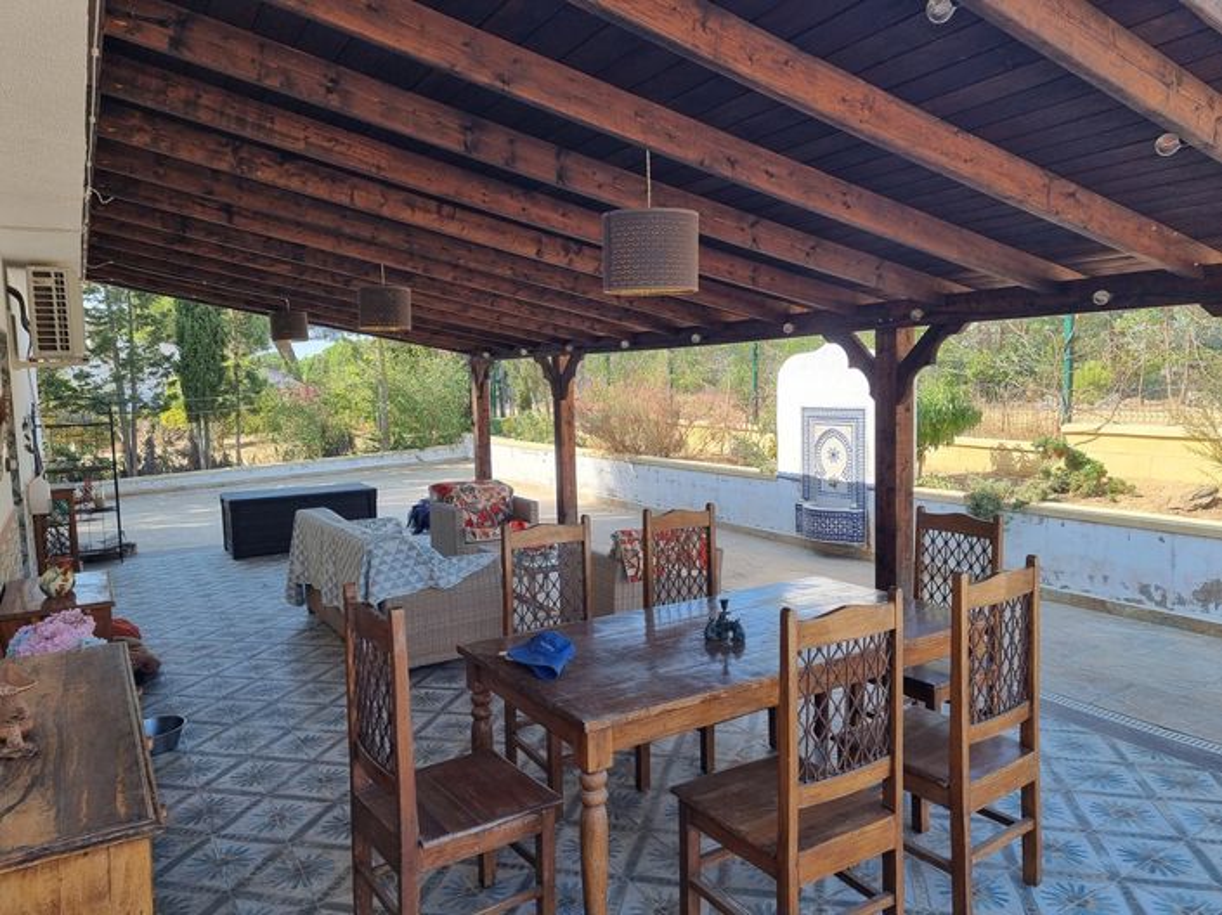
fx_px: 847
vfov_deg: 56.8
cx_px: 611
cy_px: 458
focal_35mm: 24
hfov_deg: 71.6
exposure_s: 1/211
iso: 50
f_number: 1.8
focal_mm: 6.7
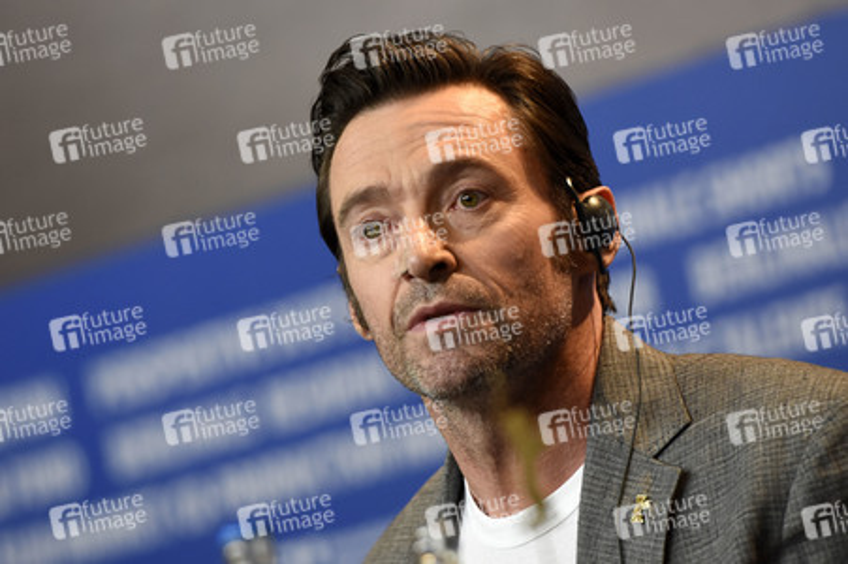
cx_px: 424
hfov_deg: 6.9
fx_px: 7061
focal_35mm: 300
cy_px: 282
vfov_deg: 4.6
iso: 1250
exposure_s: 1/400
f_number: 3.5
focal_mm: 200
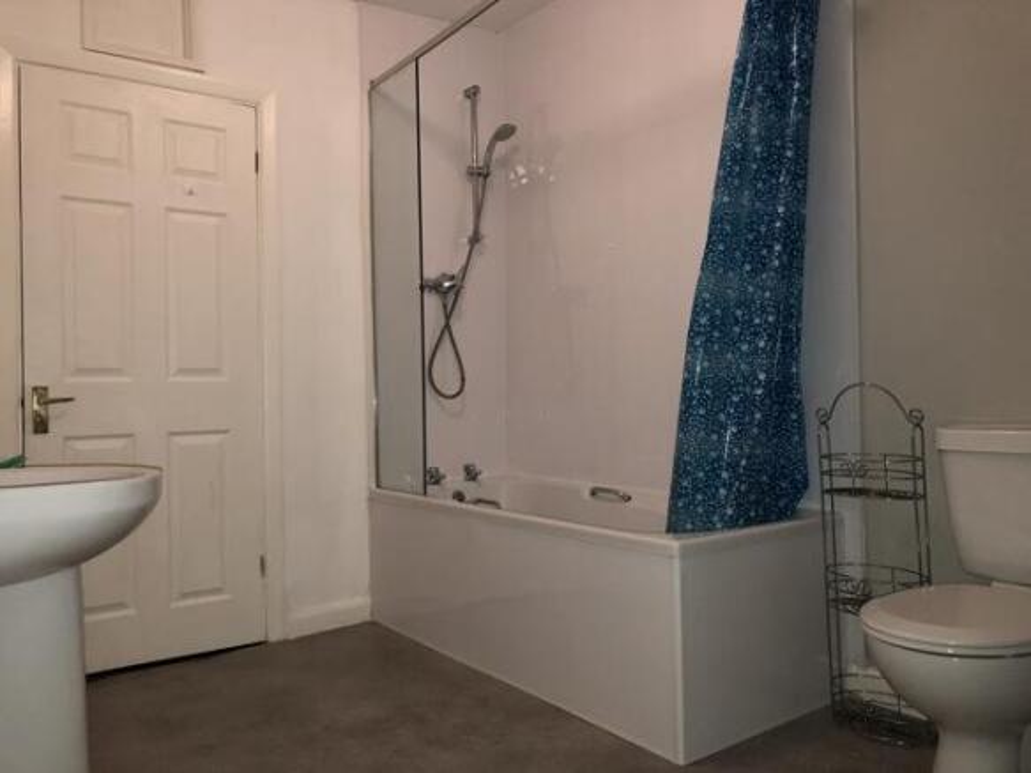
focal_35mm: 28
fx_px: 834
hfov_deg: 63.5
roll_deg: +0.4
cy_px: 386
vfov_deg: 49.7
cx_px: 516
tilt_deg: -0.2
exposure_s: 1/50
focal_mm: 3.99
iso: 125
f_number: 1.8
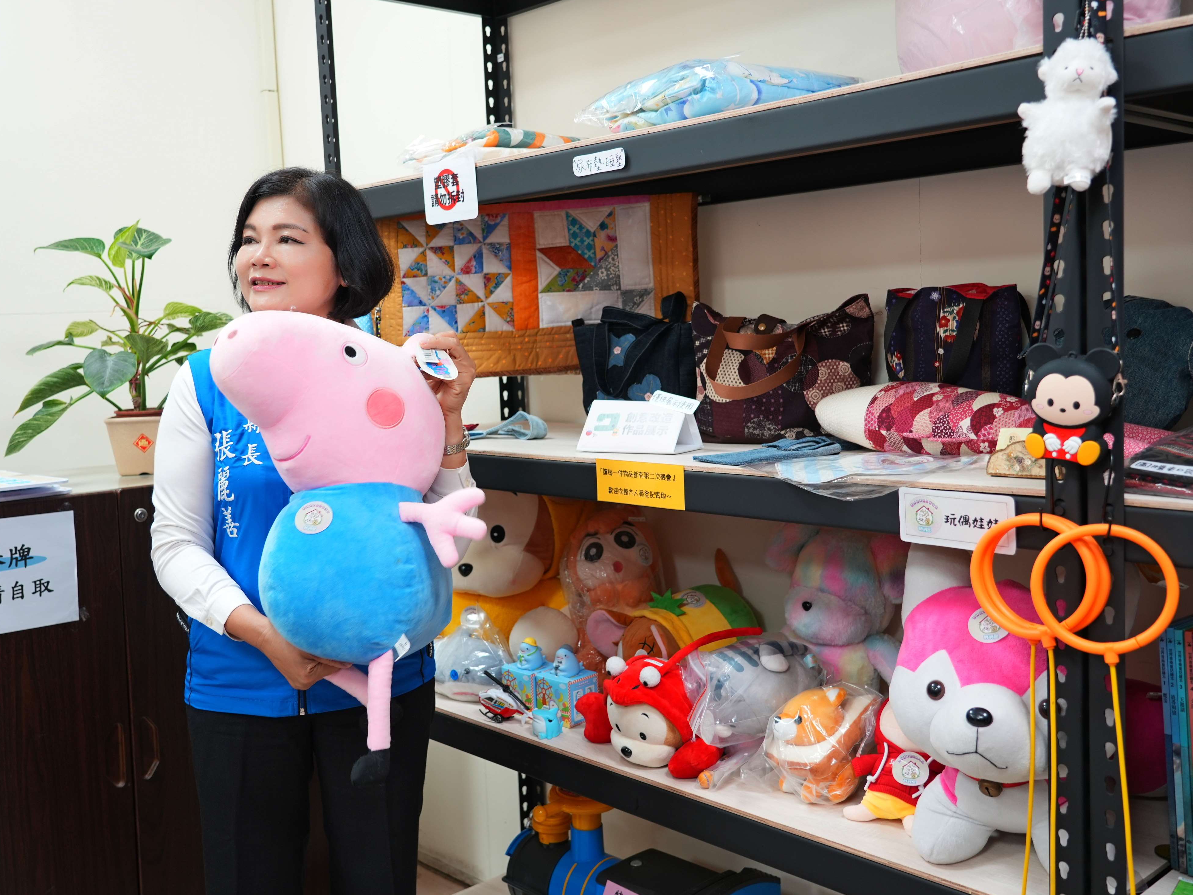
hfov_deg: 52.6
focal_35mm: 35
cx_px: 555
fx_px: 1206
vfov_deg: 40.7
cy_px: 431
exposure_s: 1/25
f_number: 4
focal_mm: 31
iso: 400
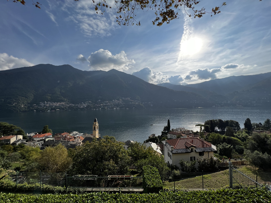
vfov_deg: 89.9
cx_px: 136
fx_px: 102
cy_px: 102
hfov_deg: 106.2
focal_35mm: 13
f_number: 1.8
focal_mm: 1.57
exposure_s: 1/2874
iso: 32
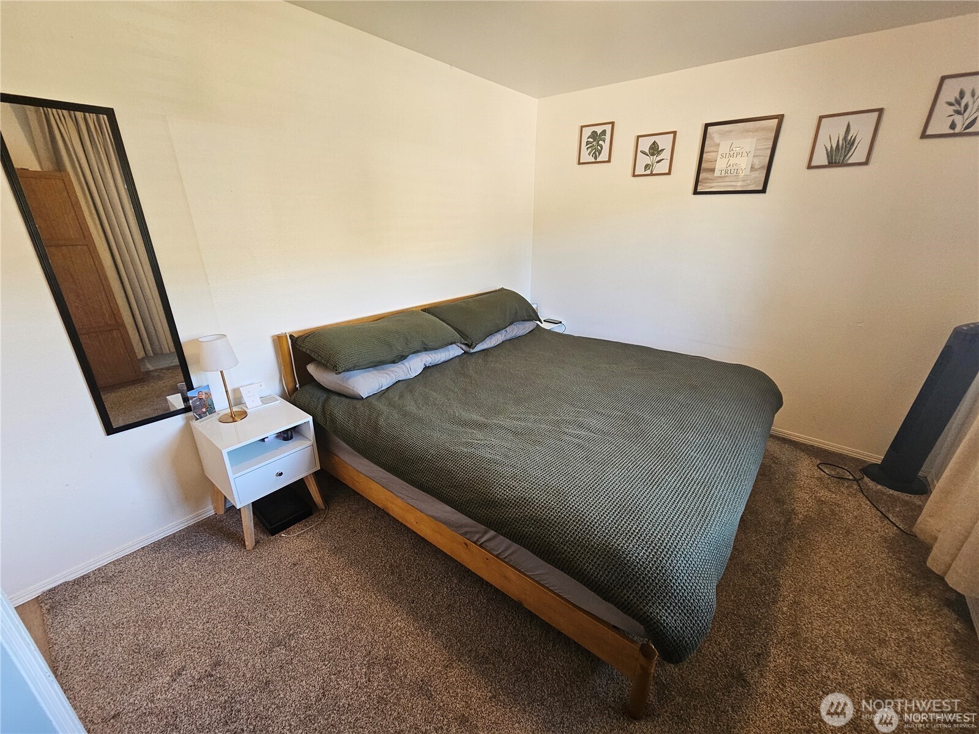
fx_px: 368
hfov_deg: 106.2
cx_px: 490
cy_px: 367
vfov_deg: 89.9
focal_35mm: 13
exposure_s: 1/60
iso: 250
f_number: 2.2
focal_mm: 2.2
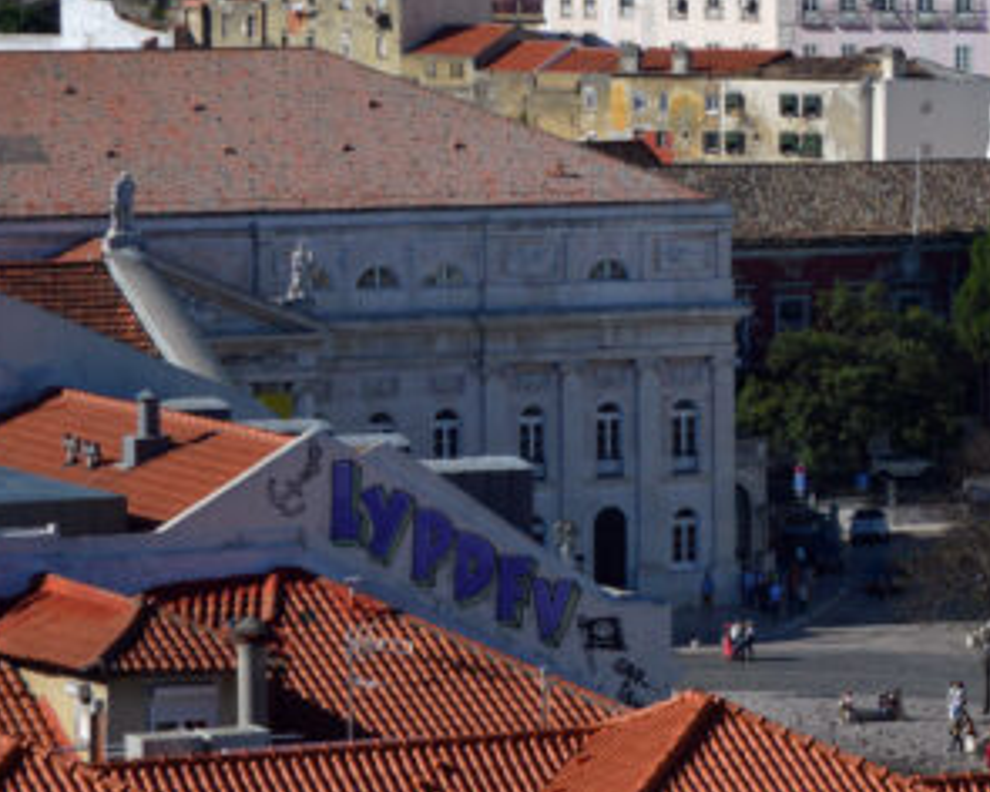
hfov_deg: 9.2
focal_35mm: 205
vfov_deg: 7.5
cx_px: 1403
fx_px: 6007
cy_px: 267
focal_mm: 42
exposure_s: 1/320
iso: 100
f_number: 9
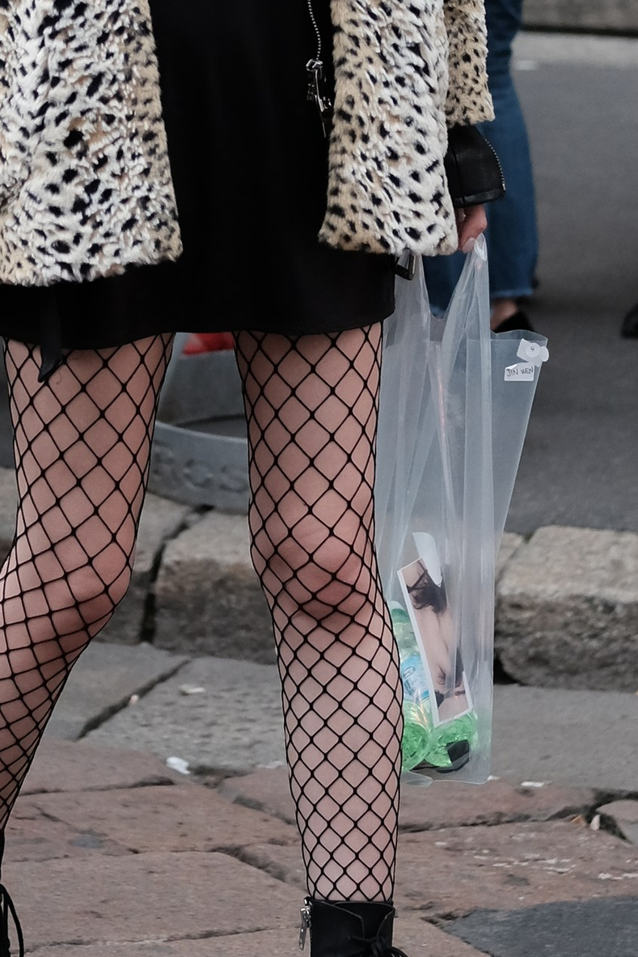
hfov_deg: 8.0
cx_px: 221
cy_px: 152
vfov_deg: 11.9
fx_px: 4571
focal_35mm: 172
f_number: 2
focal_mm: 35
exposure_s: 1/1600
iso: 800
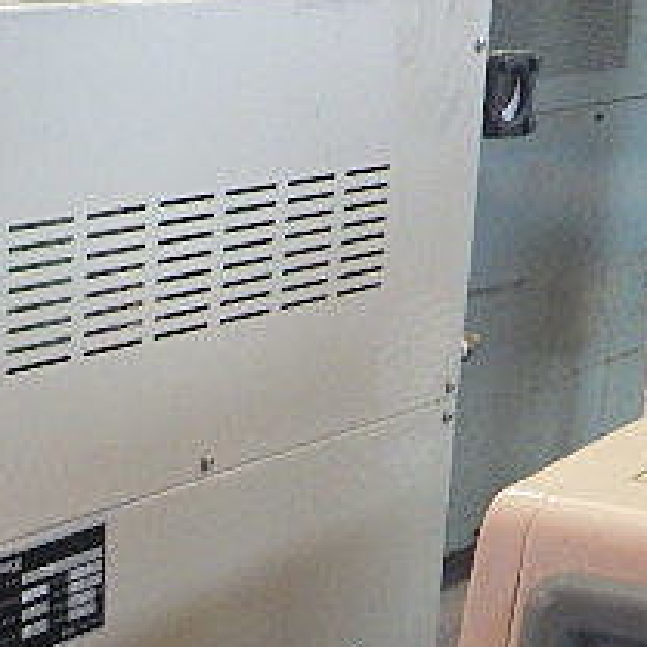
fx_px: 1945
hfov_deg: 17.9
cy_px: 662
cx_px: -130
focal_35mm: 92
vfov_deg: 18.3
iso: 1000
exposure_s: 1/50
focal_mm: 6.1
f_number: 3.8
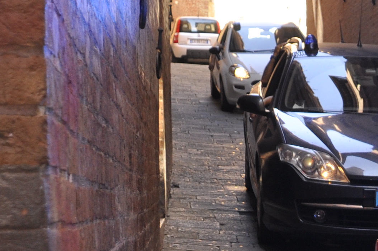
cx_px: 574
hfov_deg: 15.5
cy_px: 260
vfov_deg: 11.1
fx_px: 1279
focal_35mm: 122
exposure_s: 1/200
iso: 400
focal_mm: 20
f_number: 3.5
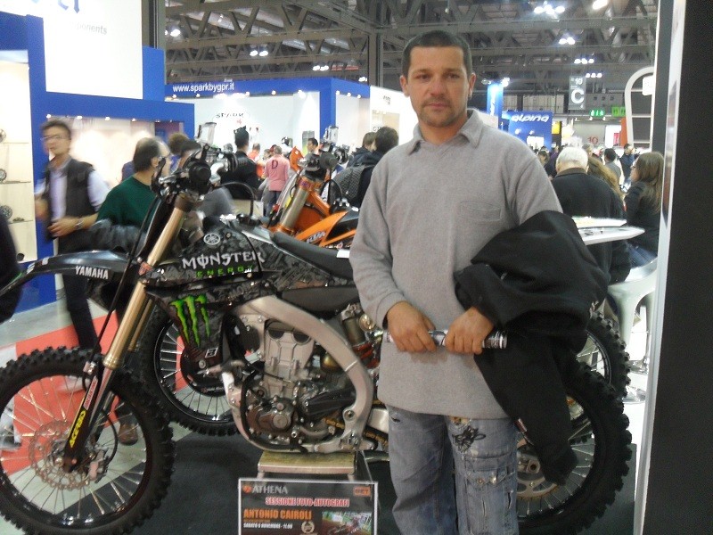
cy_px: 268
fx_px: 721
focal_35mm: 35
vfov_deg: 40.7
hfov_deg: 52.6
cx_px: 356
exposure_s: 1/15
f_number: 2.8
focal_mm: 6.2
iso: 240
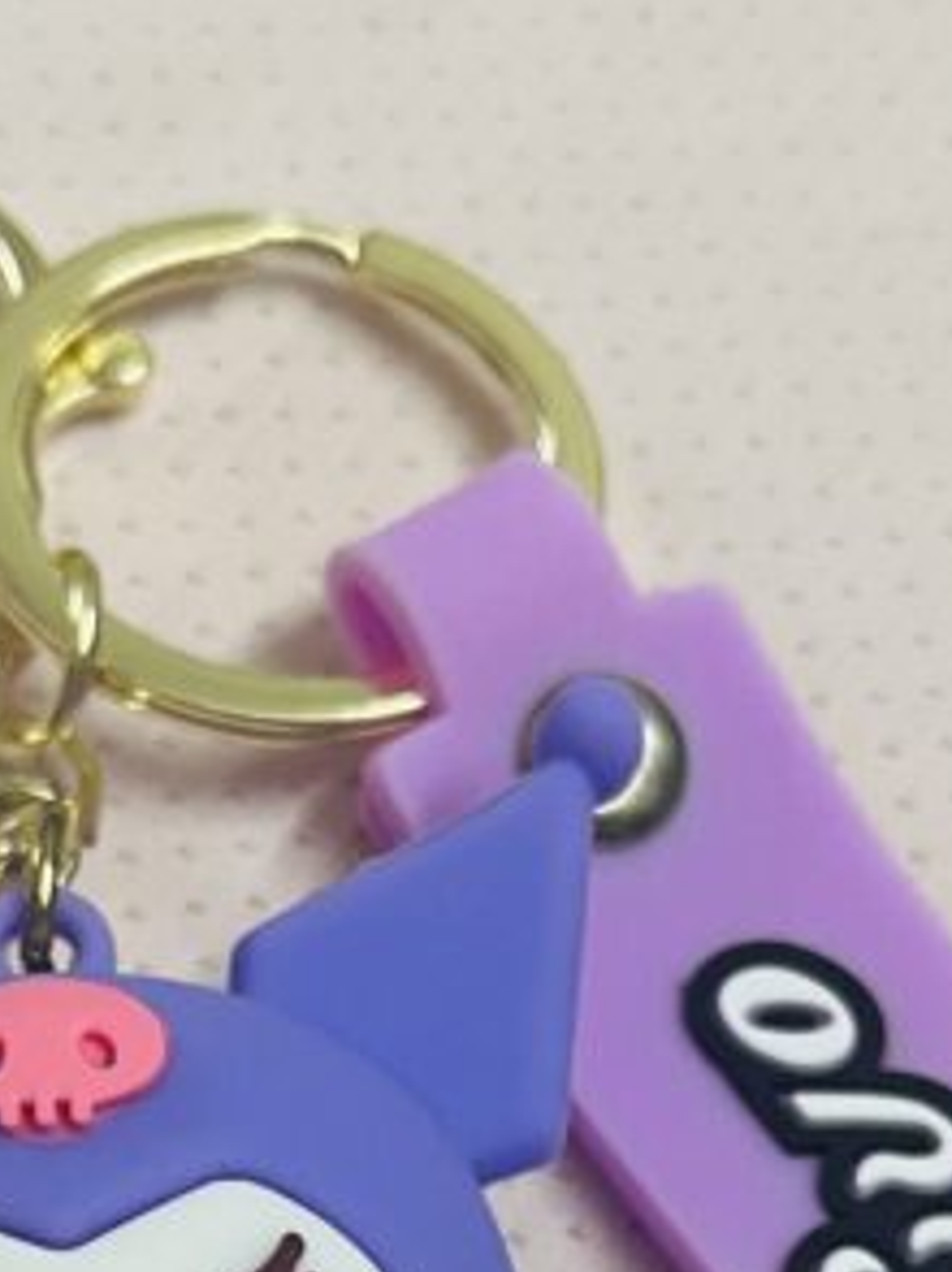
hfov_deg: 24.6
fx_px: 2167
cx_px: 645
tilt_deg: -65.8
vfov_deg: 29.3
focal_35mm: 59
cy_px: 1426
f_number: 1.6
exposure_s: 1/50
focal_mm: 5.1
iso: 160
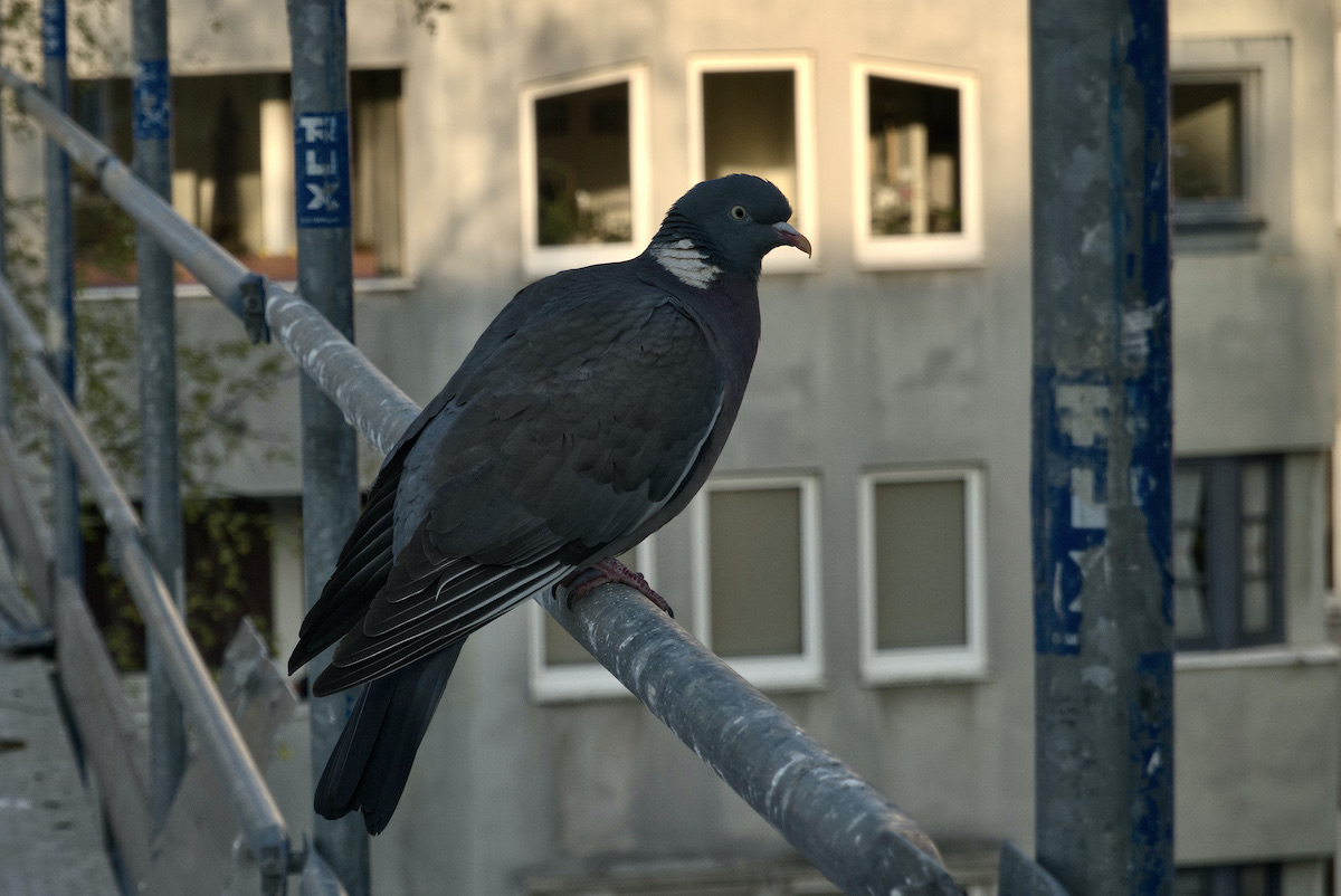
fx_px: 4734
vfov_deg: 10.8
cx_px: 670
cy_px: 448
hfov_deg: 16.1
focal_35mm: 127
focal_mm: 46.1
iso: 125
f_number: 5.6
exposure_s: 1/320
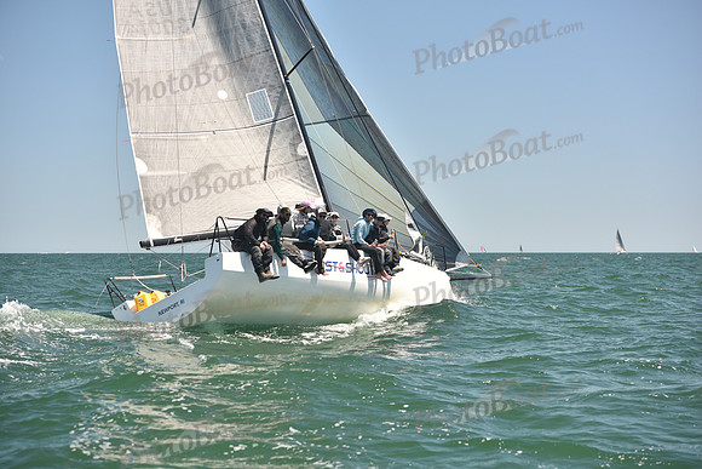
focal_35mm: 70
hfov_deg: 28.8
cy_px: 234
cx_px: 351
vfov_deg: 19.5
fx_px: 1365
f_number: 4.5
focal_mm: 70
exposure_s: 1/800
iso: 250
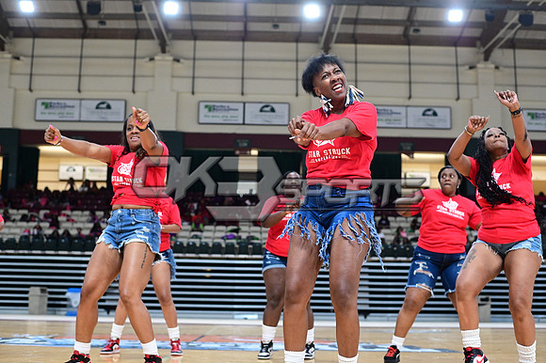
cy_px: 182
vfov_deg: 27.0
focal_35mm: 50
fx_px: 758
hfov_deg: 39.6
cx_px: 273
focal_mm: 50
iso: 6400
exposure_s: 1/1000
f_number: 3.2
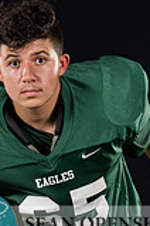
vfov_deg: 4.7
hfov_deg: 3.1
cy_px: 215
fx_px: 2750
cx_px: 64
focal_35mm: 440
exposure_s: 1/160
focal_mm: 155
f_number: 4
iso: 200
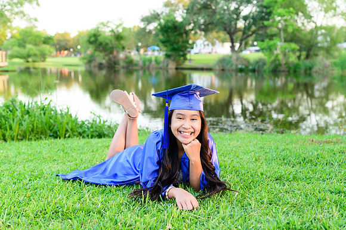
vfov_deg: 32.0
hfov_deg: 46.6
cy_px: 120
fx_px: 402
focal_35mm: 42
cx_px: 169
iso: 500
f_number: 2.8
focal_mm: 35
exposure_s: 1/400
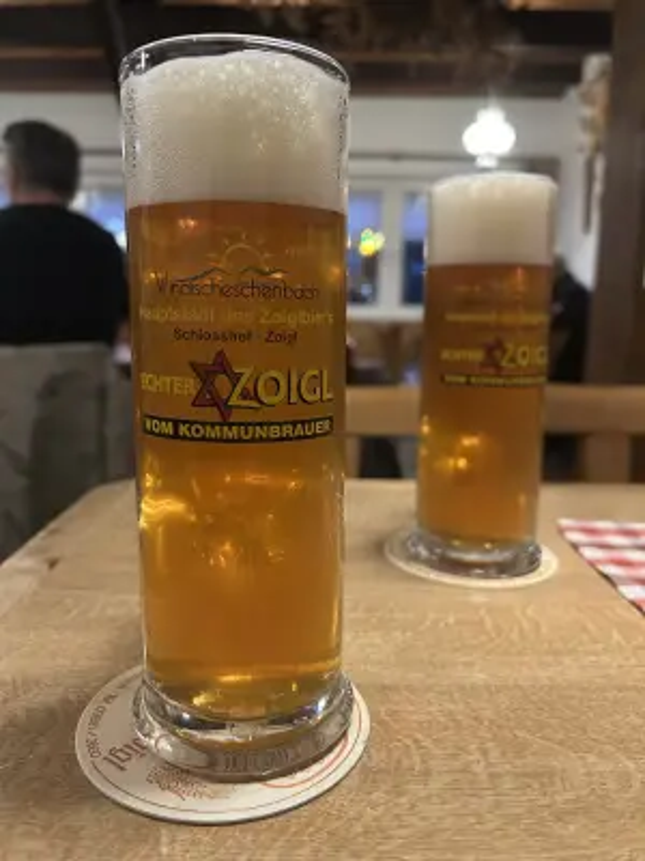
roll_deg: -0.6
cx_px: 322
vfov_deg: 67.3
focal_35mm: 26
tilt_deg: -10.0
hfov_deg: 53.1
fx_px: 646
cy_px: 430
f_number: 1.5
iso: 400
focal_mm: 5.7
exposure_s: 1/33
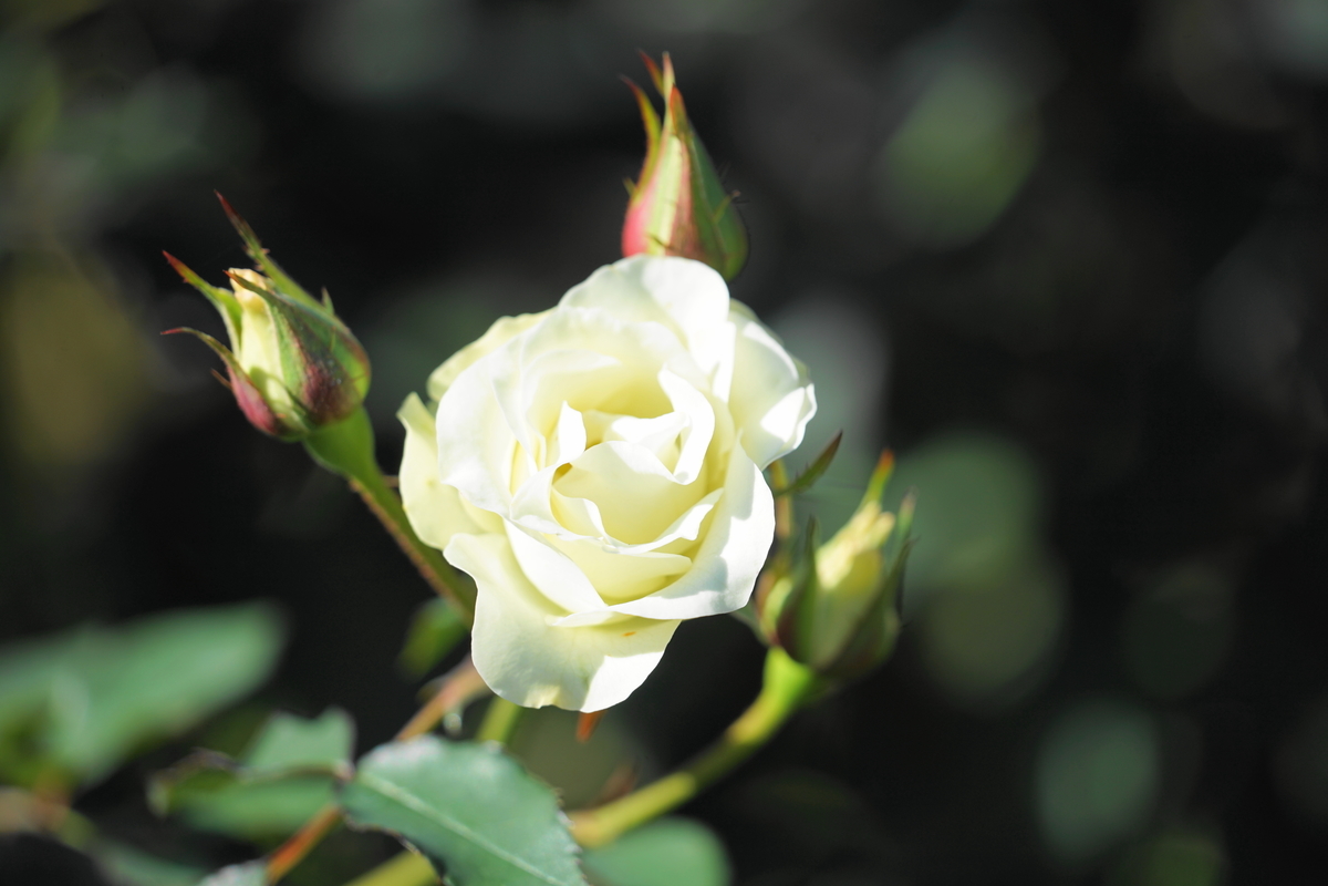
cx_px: 664
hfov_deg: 6.9
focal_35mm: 300
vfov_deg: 4.6
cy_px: 443
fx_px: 11066
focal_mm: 300
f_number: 5.6
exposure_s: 1/400
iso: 100
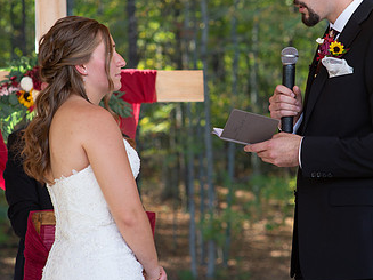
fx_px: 1562
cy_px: 114
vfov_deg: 10.2
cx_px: 228
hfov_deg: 13.6
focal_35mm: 145
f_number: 4.5
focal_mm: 85
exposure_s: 1/500
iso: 400
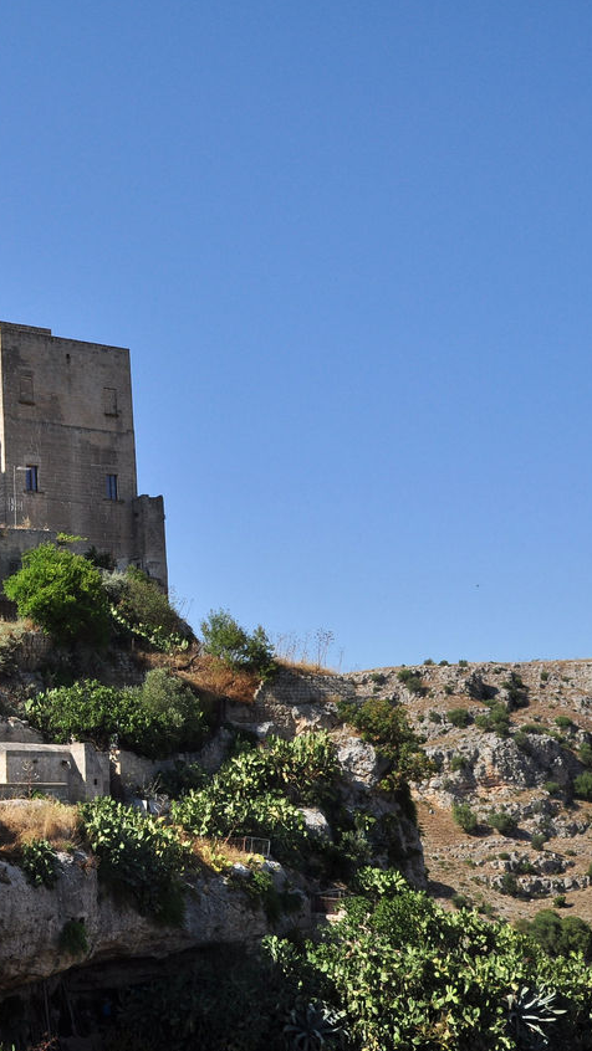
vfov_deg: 36.6
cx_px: -138
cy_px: 524
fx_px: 1590
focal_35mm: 57
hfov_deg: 19.7
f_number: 11
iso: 200
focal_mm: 24
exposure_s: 1/320
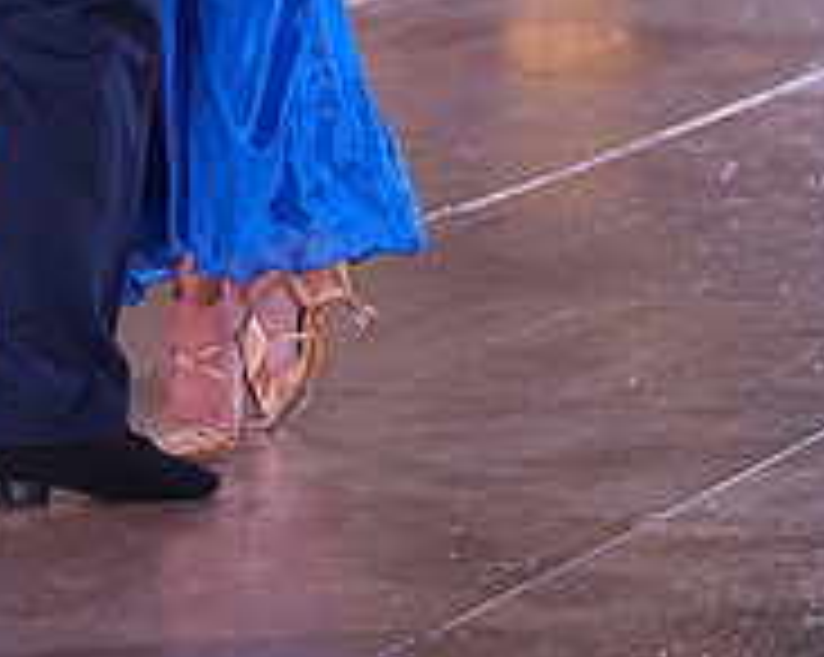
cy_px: -333
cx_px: 97
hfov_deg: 4.3
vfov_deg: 3.4
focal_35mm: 447
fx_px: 10889
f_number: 4
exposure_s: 1/400
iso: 1000
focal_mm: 150
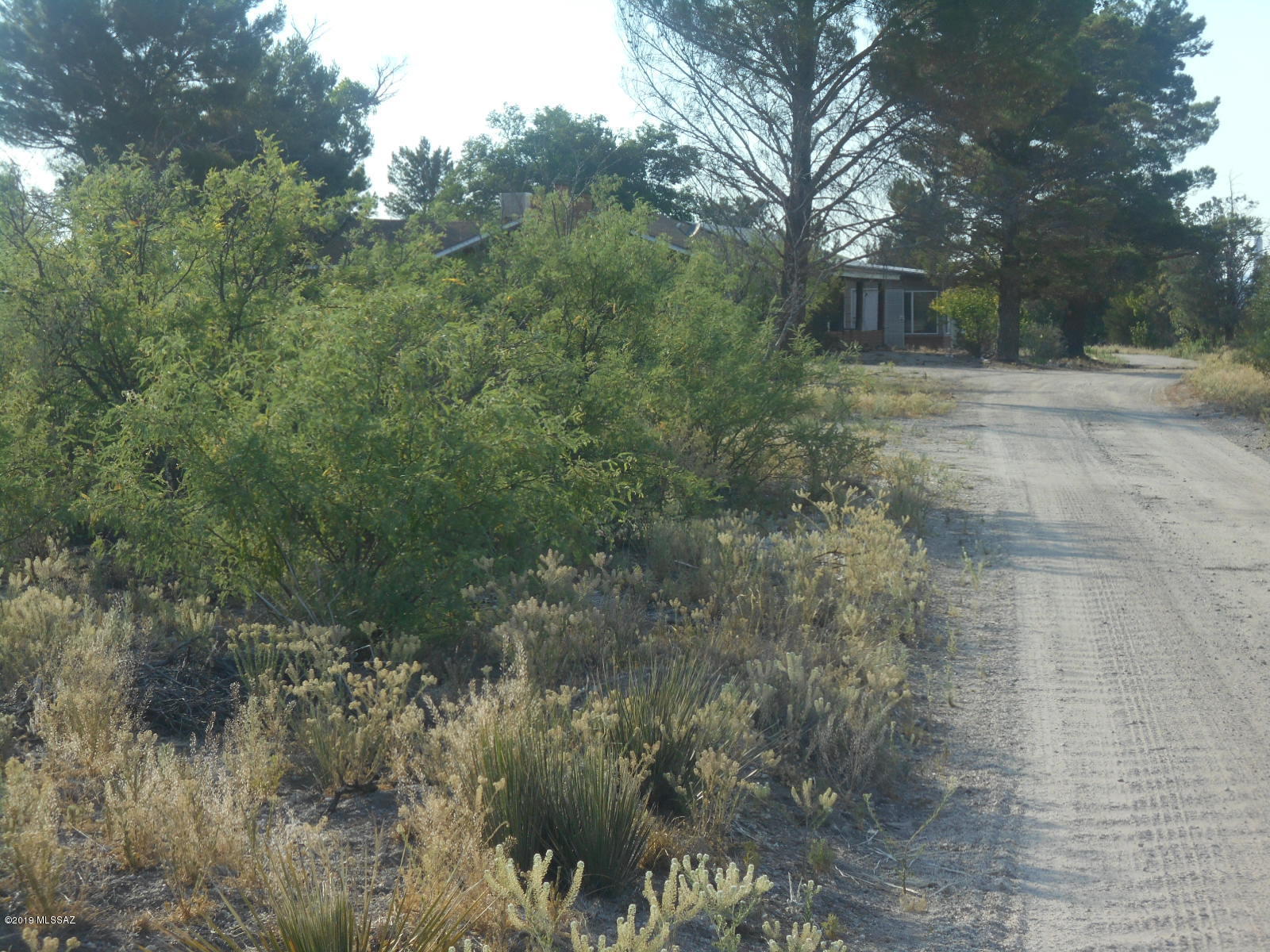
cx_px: 635
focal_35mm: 86
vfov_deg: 17.2
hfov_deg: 22.8
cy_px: 476
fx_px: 3155
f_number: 6.3
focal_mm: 15.4
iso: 80
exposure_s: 1/320
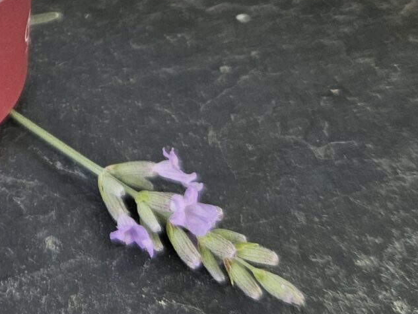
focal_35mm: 93
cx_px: -132
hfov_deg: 19.4
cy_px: -105
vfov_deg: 15.1
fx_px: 1123
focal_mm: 5.4
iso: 50
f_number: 1.8
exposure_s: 1/180
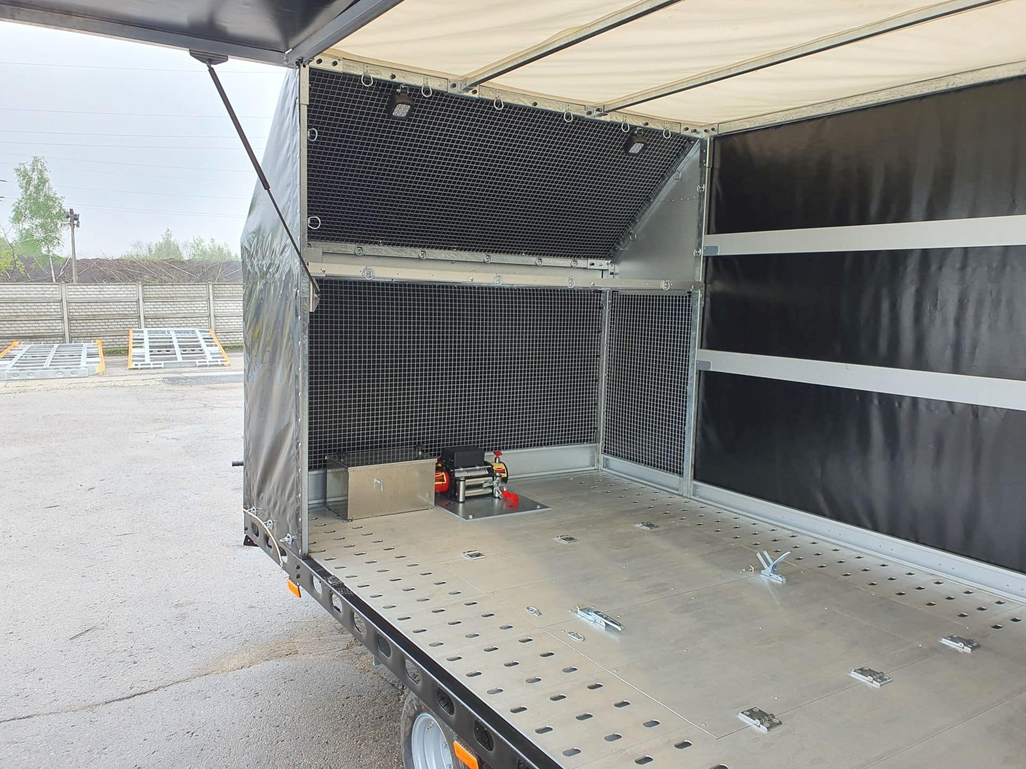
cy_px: 384
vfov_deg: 53.1
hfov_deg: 67.3
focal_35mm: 26
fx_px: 771
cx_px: 513
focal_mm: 4.3
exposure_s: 1/122
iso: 50
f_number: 2.4
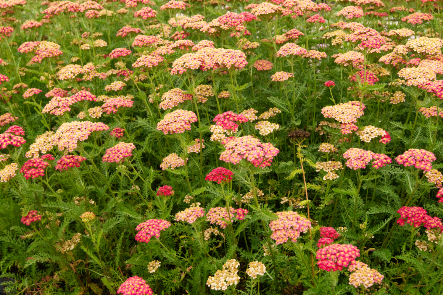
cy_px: 148
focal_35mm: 52
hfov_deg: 37.9
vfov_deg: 25.8
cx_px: 222
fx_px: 646
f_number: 10
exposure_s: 1/400
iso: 1600
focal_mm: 35
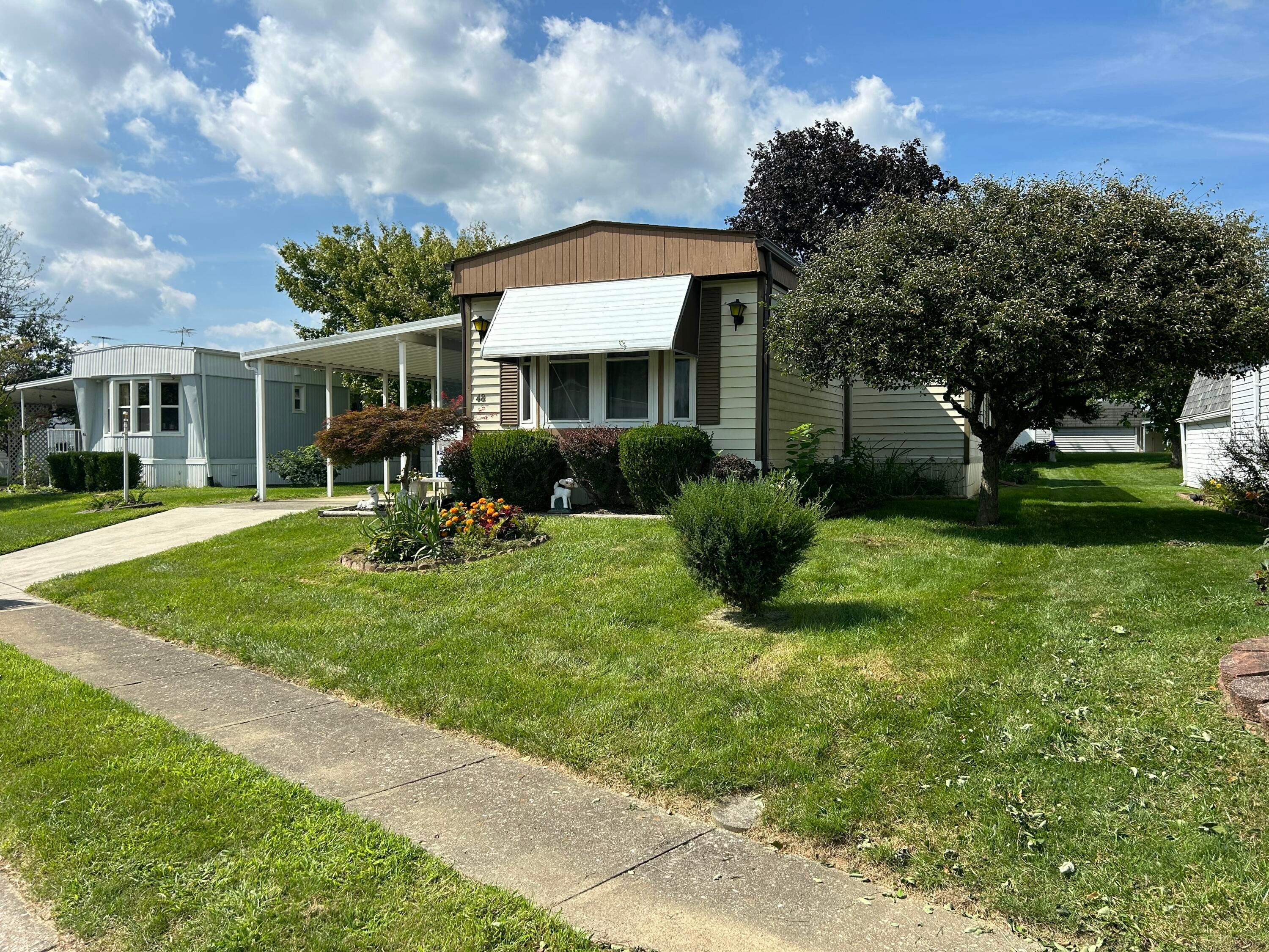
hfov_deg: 67.3
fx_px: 953
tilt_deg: -1.7
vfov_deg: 53.1
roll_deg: +0.1
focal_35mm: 26
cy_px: 476
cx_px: 634
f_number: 1.5
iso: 50
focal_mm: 5.7
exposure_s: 1/4274
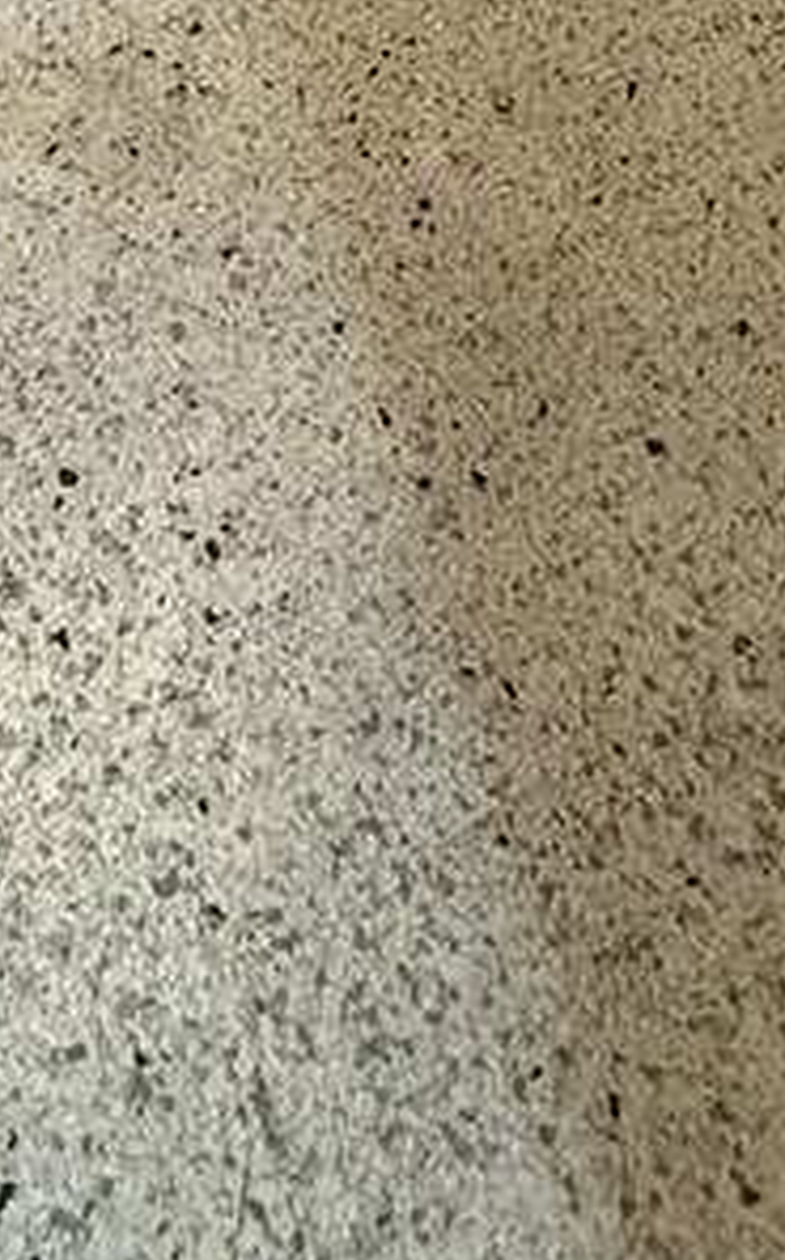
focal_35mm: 60
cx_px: 89
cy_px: -1027
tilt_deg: -13.5
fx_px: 2059
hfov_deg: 21.2
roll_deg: -1.4
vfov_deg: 21.5
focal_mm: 2.22
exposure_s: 1/60
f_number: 2.2
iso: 800
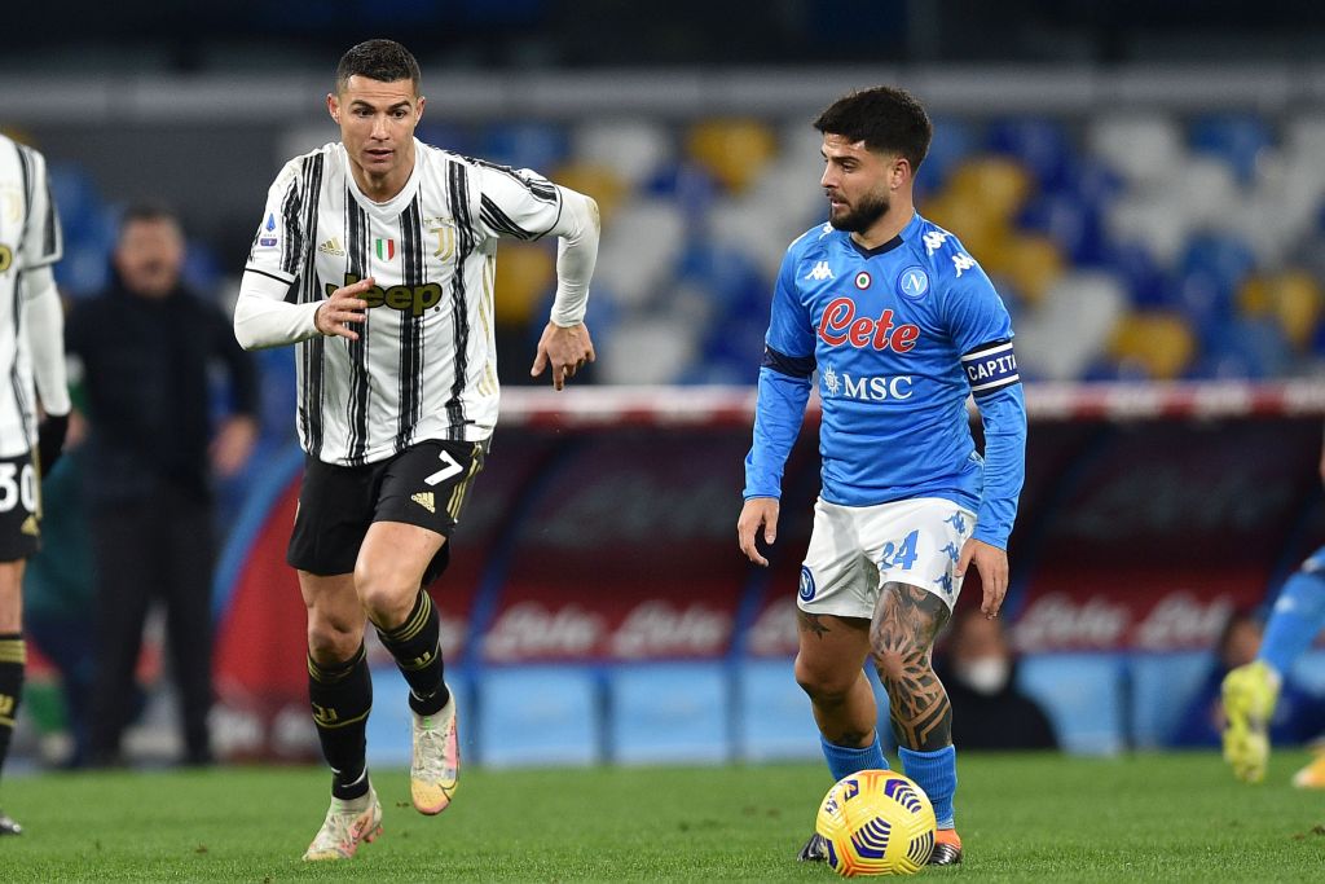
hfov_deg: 5.2
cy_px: 442
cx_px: 662
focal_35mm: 400
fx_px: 14723
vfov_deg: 3.4
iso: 1600
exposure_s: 1/1250
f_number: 3.2
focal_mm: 400
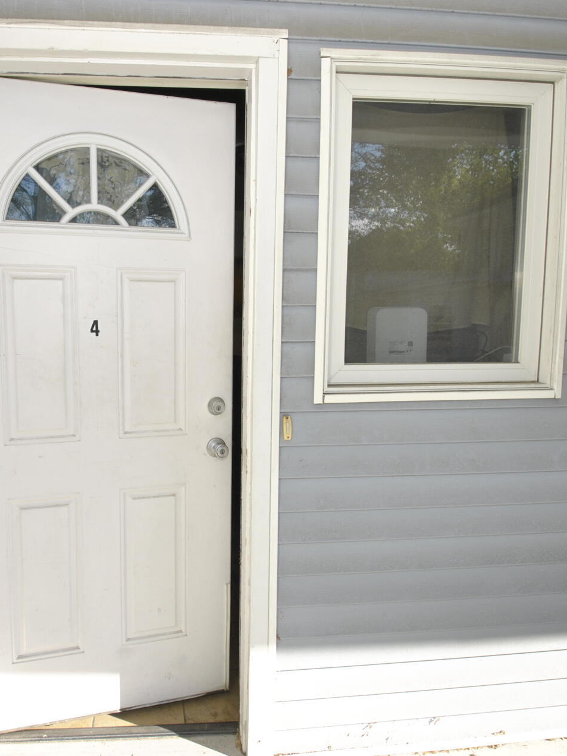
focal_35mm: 22
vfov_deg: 76.4
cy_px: 385
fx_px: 481
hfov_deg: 58.8
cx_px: 163
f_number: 8
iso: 200
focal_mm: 10
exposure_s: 1/160
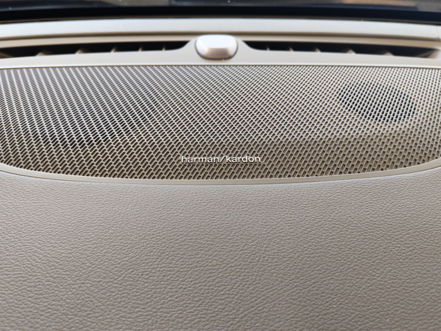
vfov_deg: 46.8
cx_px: 220
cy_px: 166
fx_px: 382
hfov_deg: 60.0
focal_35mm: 30
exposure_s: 1/100
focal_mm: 6.12
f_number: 1.9
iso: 1962
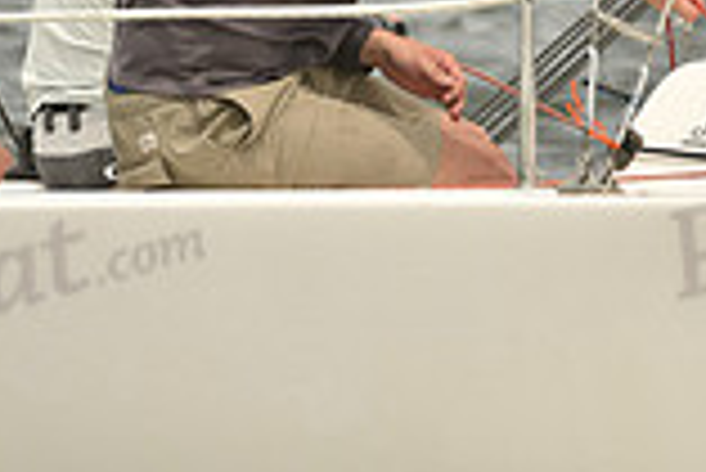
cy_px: 11
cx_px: 441
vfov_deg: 1.7
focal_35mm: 814
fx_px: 15978
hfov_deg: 2.5
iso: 320
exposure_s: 1/1250
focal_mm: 220
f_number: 7.1
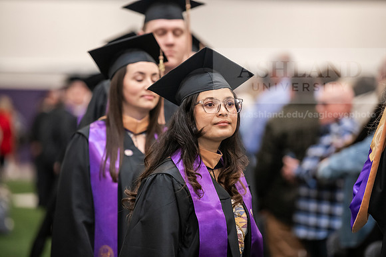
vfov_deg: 7.6
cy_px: 128
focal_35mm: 180
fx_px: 1930
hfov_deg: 11.4
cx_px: 193
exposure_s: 1/200
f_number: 3.2
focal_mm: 180
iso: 2500
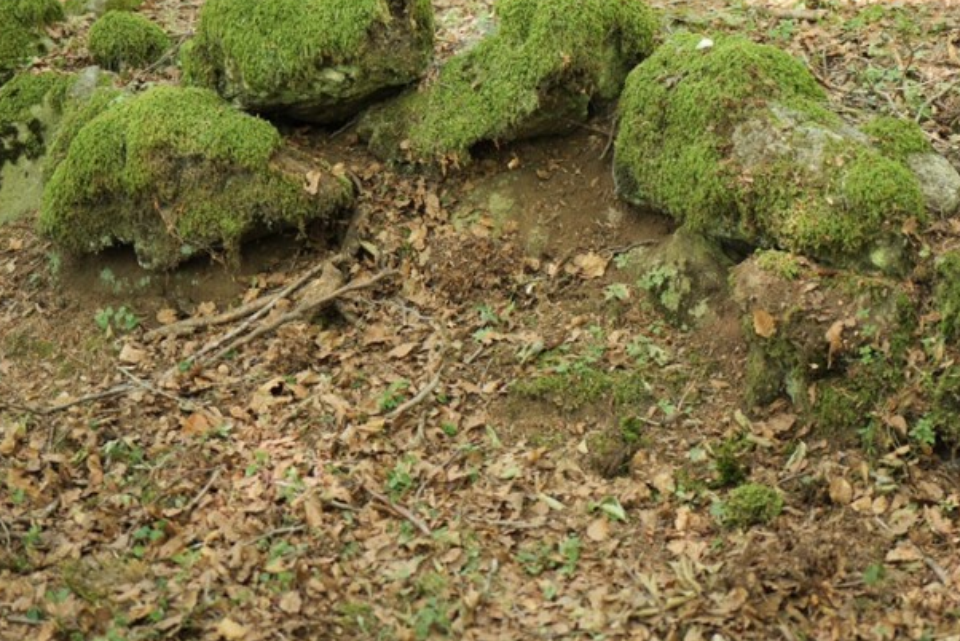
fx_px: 2268
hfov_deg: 23.9
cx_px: 563
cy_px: 141
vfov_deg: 16.0
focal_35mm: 85
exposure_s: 1/100
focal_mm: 50
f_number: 1.8
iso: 800
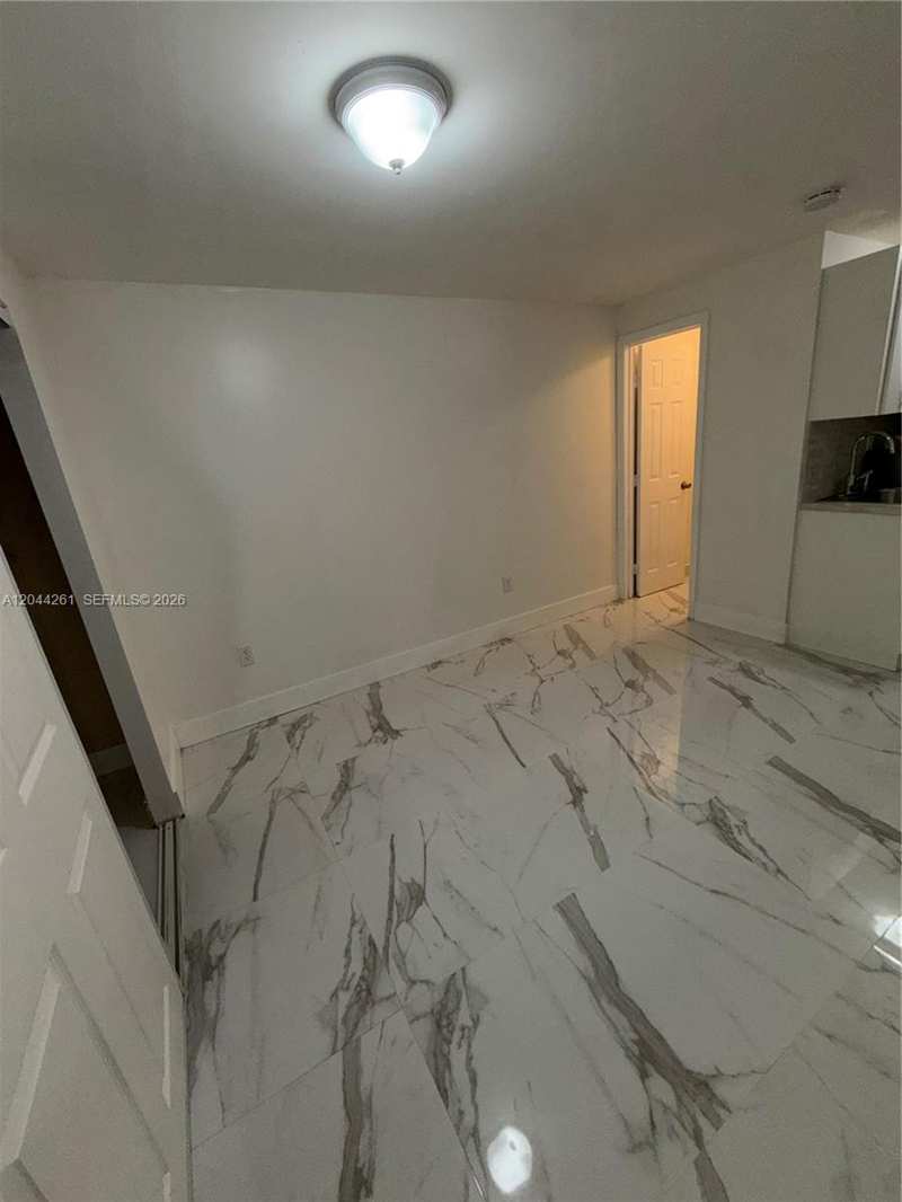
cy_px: 601
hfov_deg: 85.7
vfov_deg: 102.1
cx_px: 451
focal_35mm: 14
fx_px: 486
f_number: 2.2
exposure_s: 1/120
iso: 64
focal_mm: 2.22
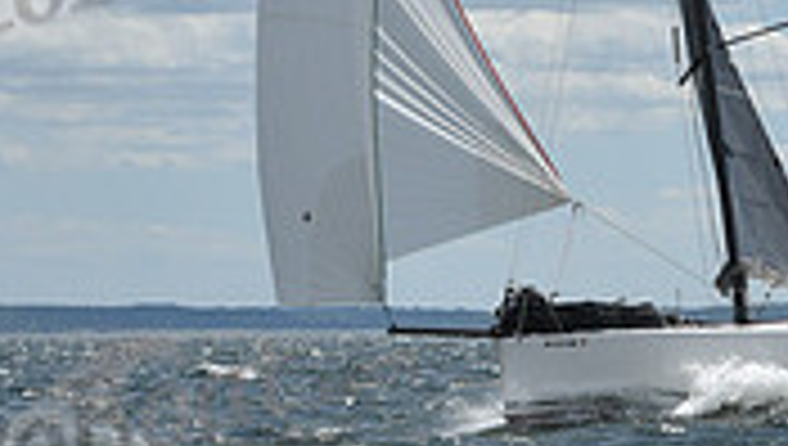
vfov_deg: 3.5
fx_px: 7260
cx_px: 651
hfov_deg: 6.2
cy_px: -324
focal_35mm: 347
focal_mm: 100
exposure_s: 1/1600
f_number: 9
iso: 320
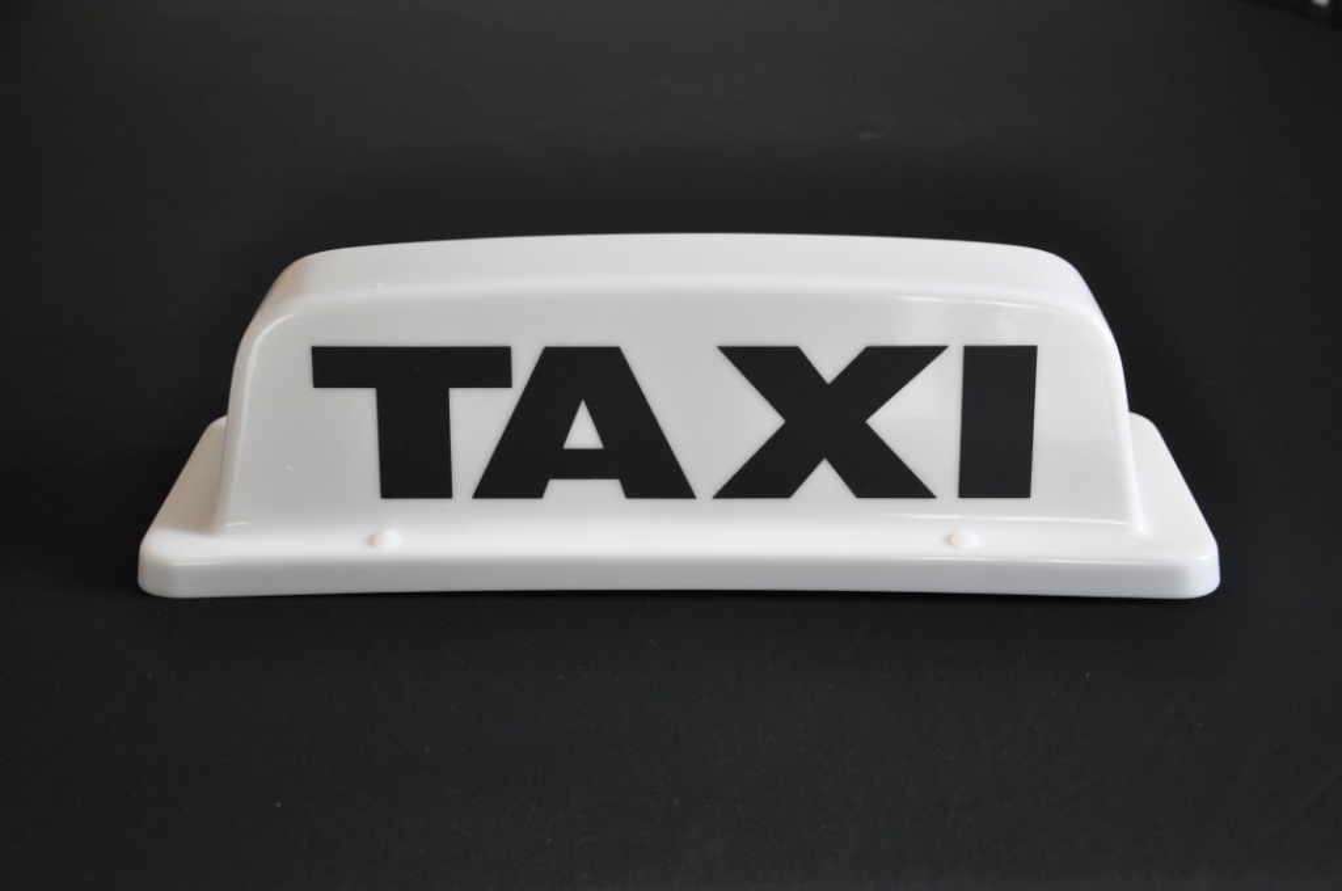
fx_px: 1899
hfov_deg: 38.9
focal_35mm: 51
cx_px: 671
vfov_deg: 26.4
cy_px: 446
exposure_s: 1/50
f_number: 4.2
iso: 800
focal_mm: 34
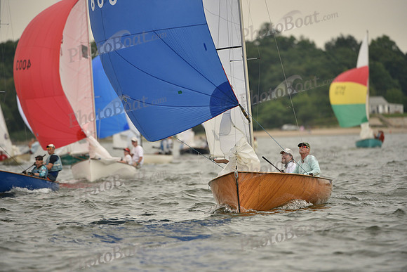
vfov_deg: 3.4
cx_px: 204
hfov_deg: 5.2
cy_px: 136
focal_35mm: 400
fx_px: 4523
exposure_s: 1/1250
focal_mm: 400
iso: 320
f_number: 4.5
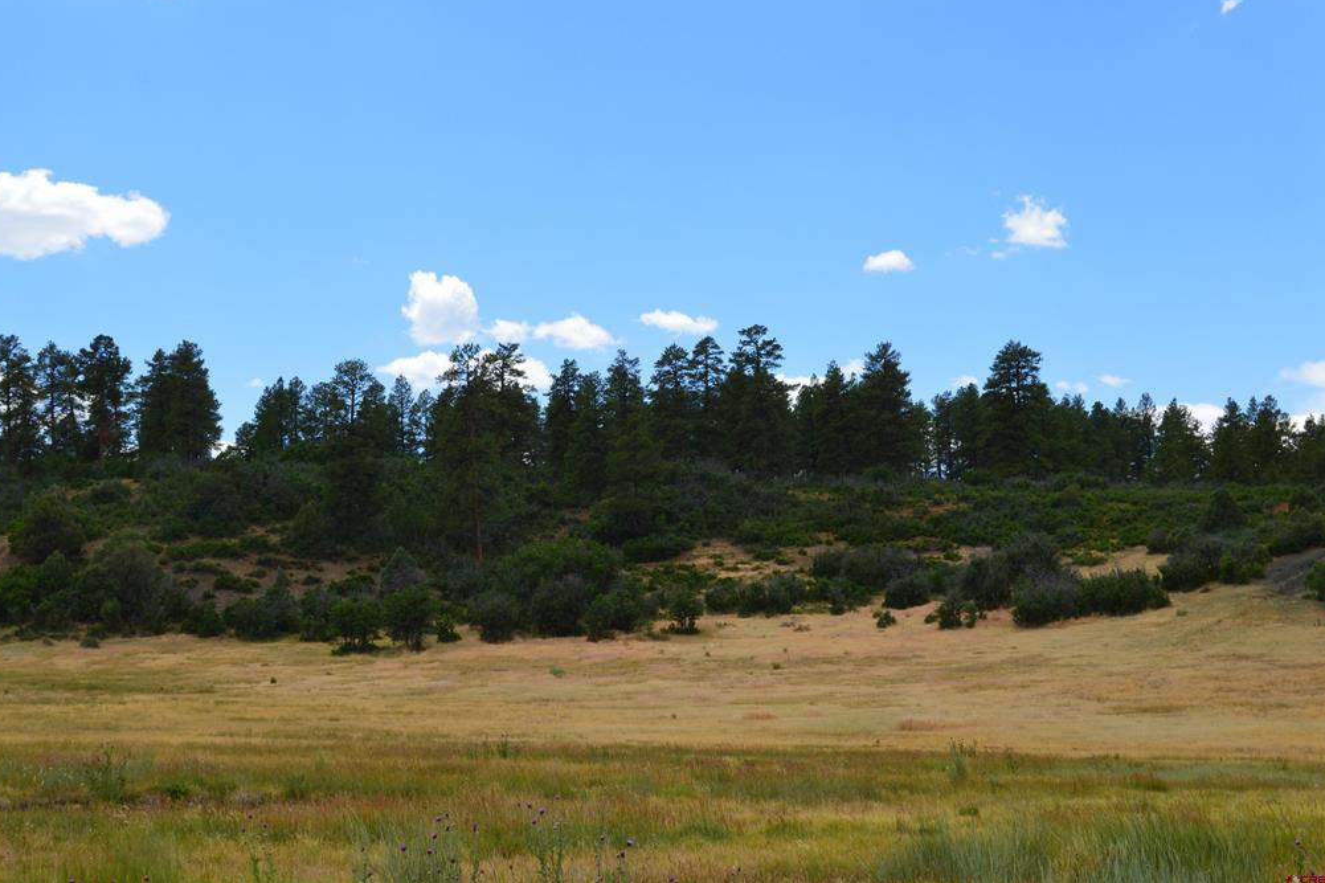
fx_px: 1748
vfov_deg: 28.3
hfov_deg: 41.5
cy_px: 436
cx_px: 659
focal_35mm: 48
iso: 400
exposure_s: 1/400
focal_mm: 31
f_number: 11
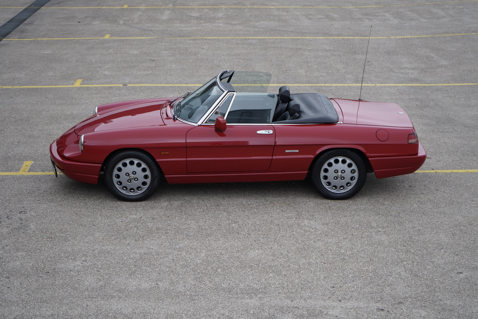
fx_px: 890
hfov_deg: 30.1
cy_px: 160
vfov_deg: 20.3
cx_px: 239
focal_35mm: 67
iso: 100
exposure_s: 1/200
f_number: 5.6
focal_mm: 67
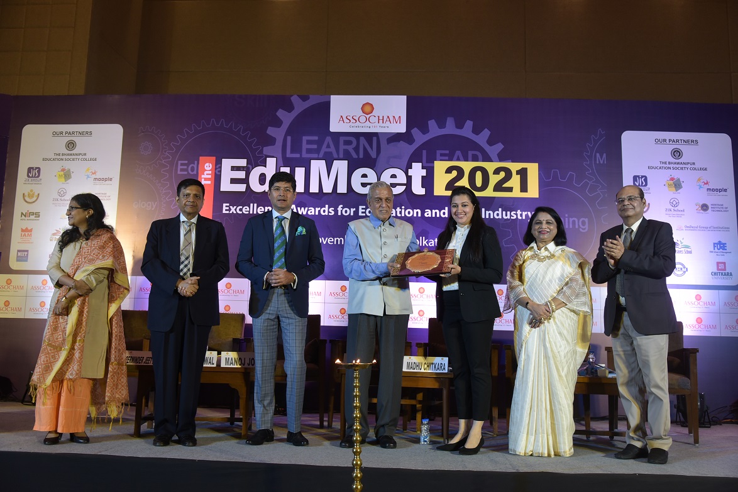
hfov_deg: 58.7
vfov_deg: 41.1
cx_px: 369
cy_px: 246
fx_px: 656
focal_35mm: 32
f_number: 5
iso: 1250
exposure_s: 1/100
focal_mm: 32
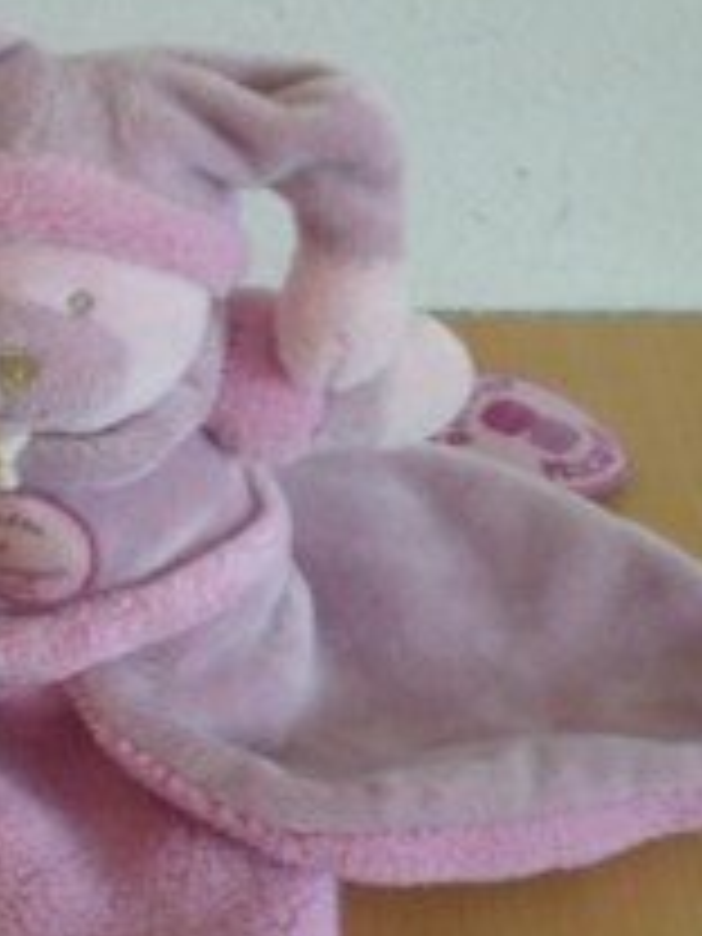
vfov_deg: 20.6
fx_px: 2569
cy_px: 428
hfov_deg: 15.4
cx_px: 76
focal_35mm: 95
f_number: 3.1
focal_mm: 6.3
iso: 64
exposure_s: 1/13.2
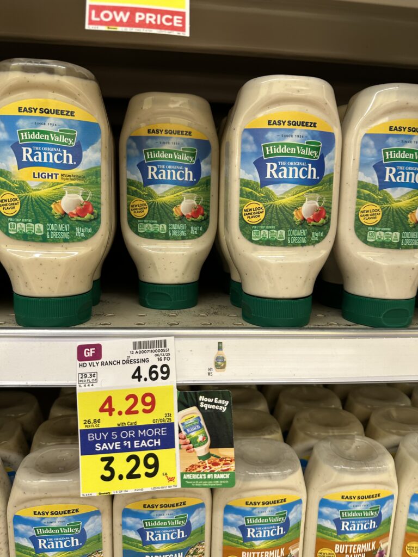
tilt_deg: -11.5
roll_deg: -0.4
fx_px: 386
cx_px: 209
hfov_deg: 56.8
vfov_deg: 71.6
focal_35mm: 24
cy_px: 278
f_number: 1.78
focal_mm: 6.86
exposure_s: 1/62
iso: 125
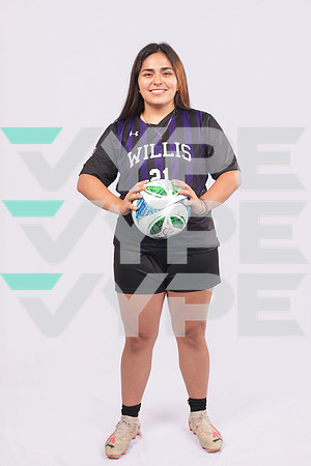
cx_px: 156
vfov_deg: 42.7
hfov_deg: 29.2
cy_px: 233
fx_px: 596
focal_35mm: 46
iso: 160
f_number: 7.1
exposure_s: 1/200
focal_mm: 46
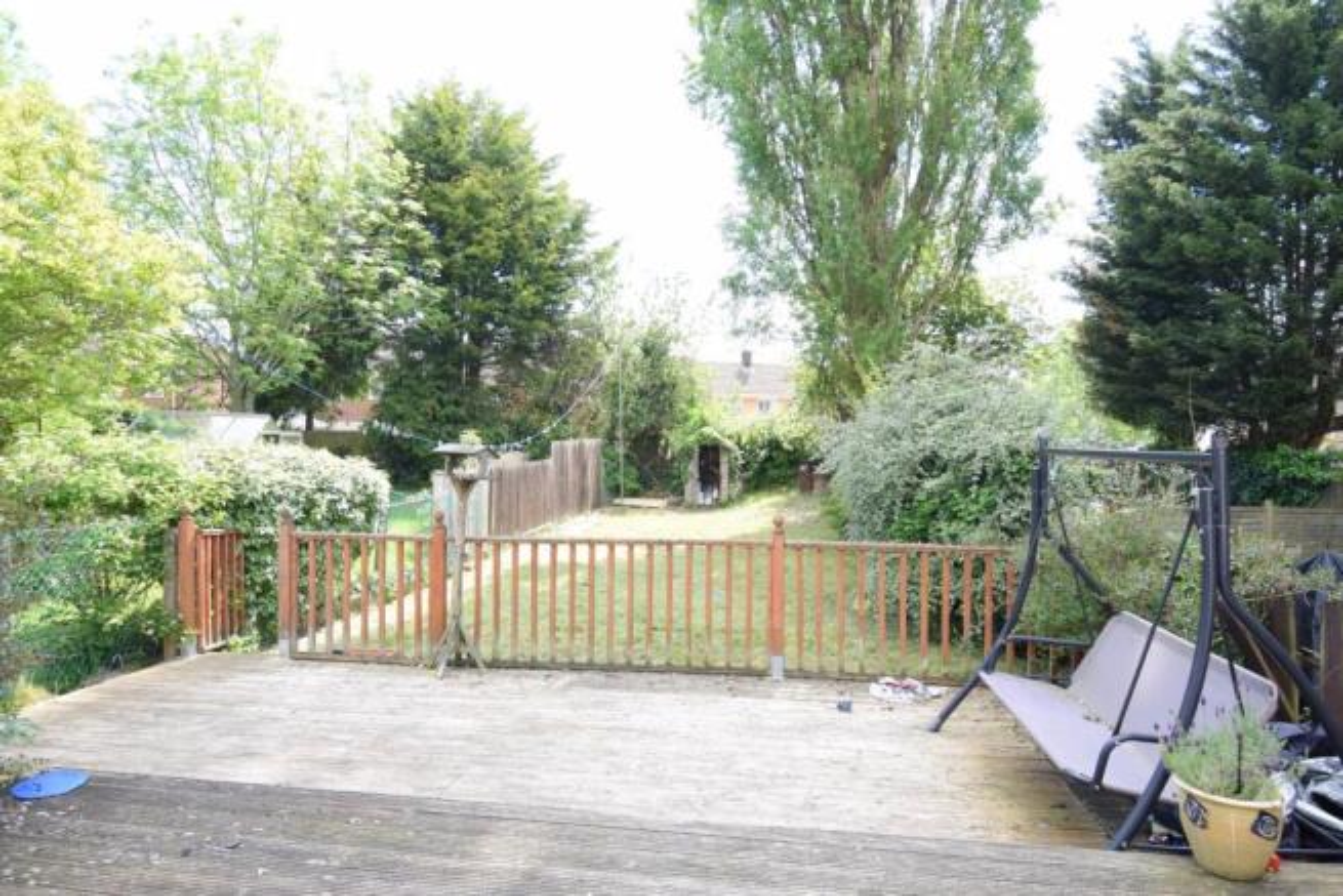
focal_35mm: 21
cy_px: 448
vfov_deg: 59.5
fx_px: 784
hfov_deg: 81.2
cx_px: 672
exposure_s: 1/200
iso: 400
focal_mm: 14
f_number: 7.1
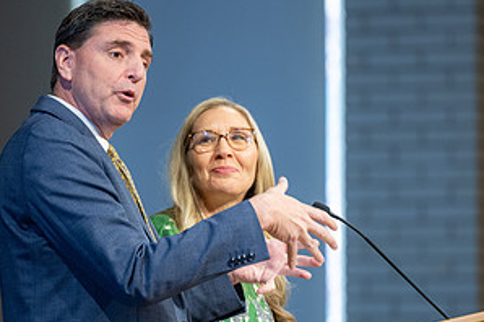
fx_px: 5238
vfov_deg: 3.5
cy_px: 217
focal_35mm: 390
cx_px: 302
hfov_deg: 5.3
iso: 1000
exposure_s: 1/200
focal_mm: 200
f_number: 2.8
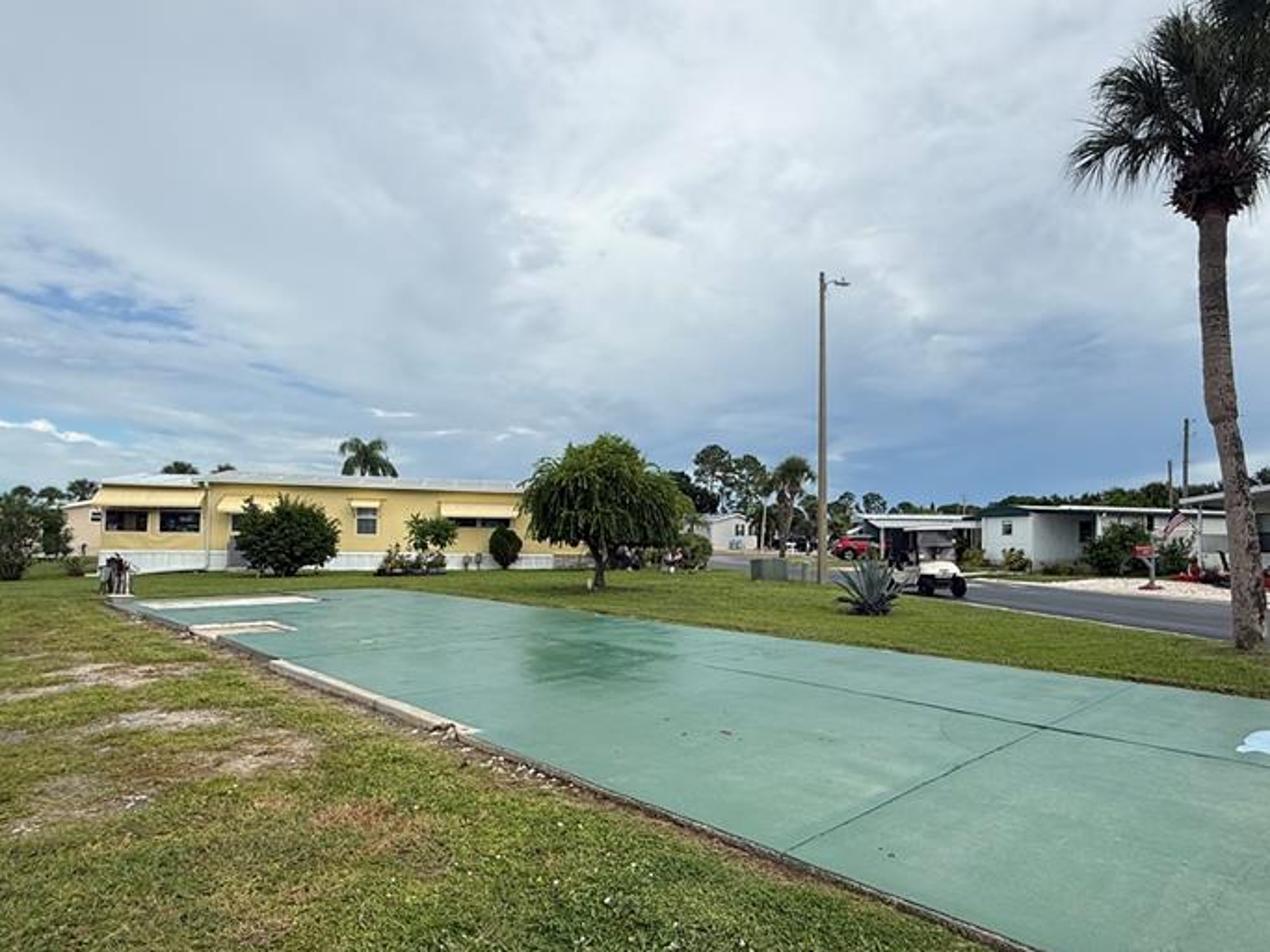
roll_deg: -1.0
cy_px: 521
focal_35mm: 21
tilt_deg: +2.0
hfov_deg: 78.6
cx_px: 714
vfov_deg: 63.3
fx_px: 770
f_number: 2.2
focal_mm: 2.22
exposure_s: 1/2237
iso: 50
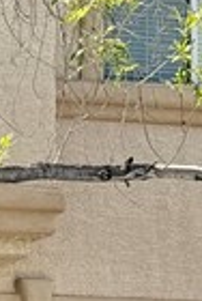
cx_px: -260
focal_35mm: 182
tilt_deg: +5.7
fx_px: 1524
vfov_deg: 11.1
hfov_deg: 7.2
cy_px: 314
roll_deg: +0.4
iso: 80
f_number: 1.78
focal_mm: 6.76
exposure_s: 1/2415
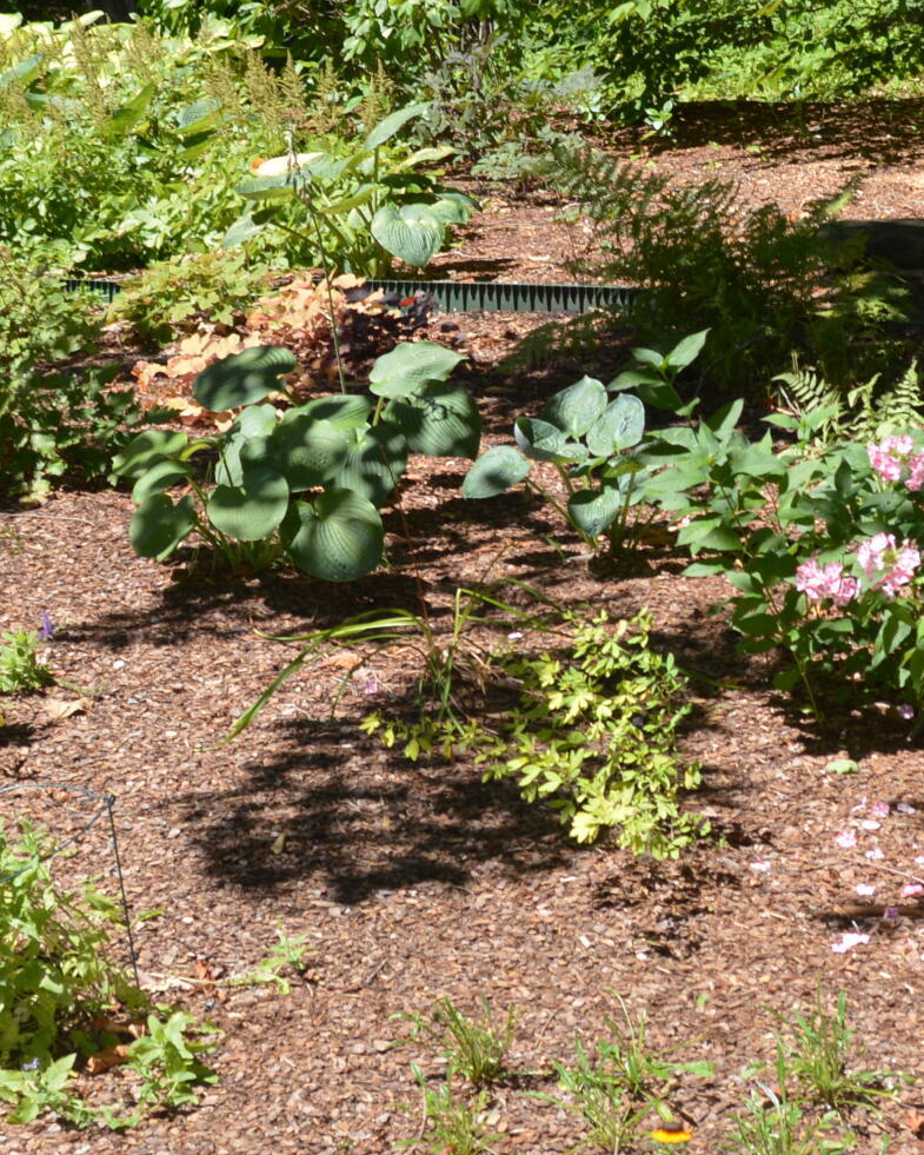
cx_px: 815
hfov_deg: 17.6
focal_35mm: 86
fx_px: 2939
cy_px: 517
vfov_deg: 22.2
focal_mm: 20
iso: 100
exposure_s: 1/200
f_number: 7.1
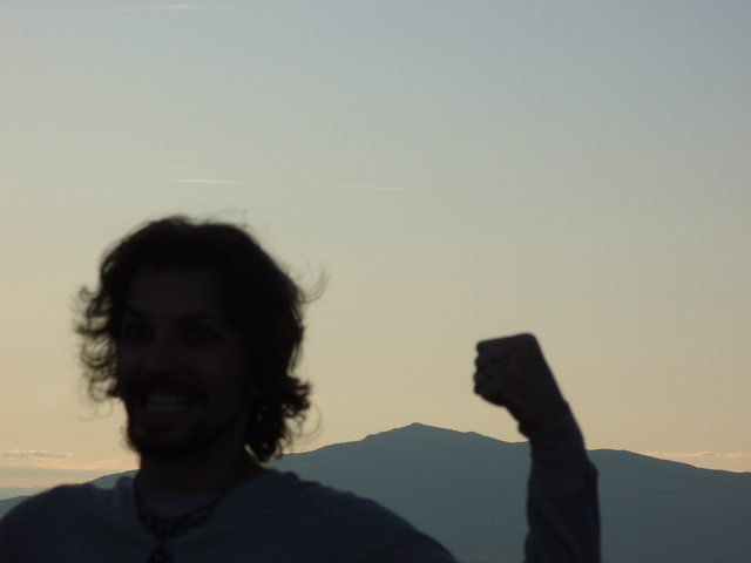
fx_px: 3797
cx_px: 376
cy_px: 282
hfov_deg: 11.3
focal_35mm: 175
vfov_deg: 8.5
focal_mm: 39
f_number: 7.6
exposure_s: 1/500
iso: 80
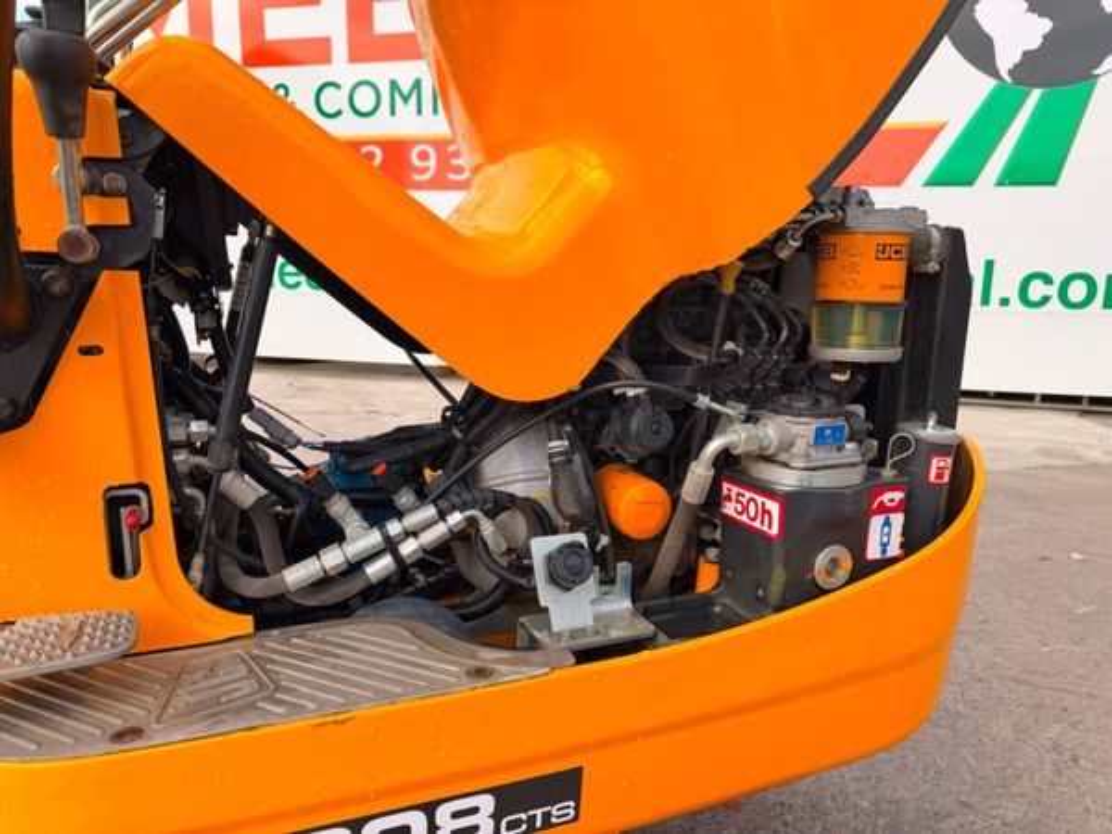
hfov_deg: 71.6
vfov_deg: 56.8
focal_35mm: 24
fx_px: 771
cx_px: 556
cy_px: 417
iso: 100
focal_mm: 6.76
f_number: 1.78
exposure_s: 1/1337
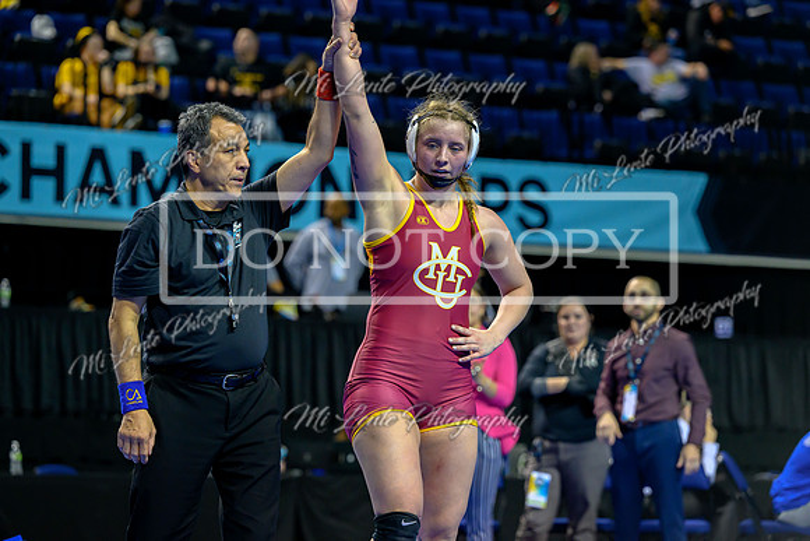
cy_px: 270
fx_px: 3151
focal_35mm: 140
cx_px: 405
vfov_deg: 9.8
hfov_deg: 14.7
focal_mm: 140
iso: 3200
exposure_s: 1/800
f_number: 4
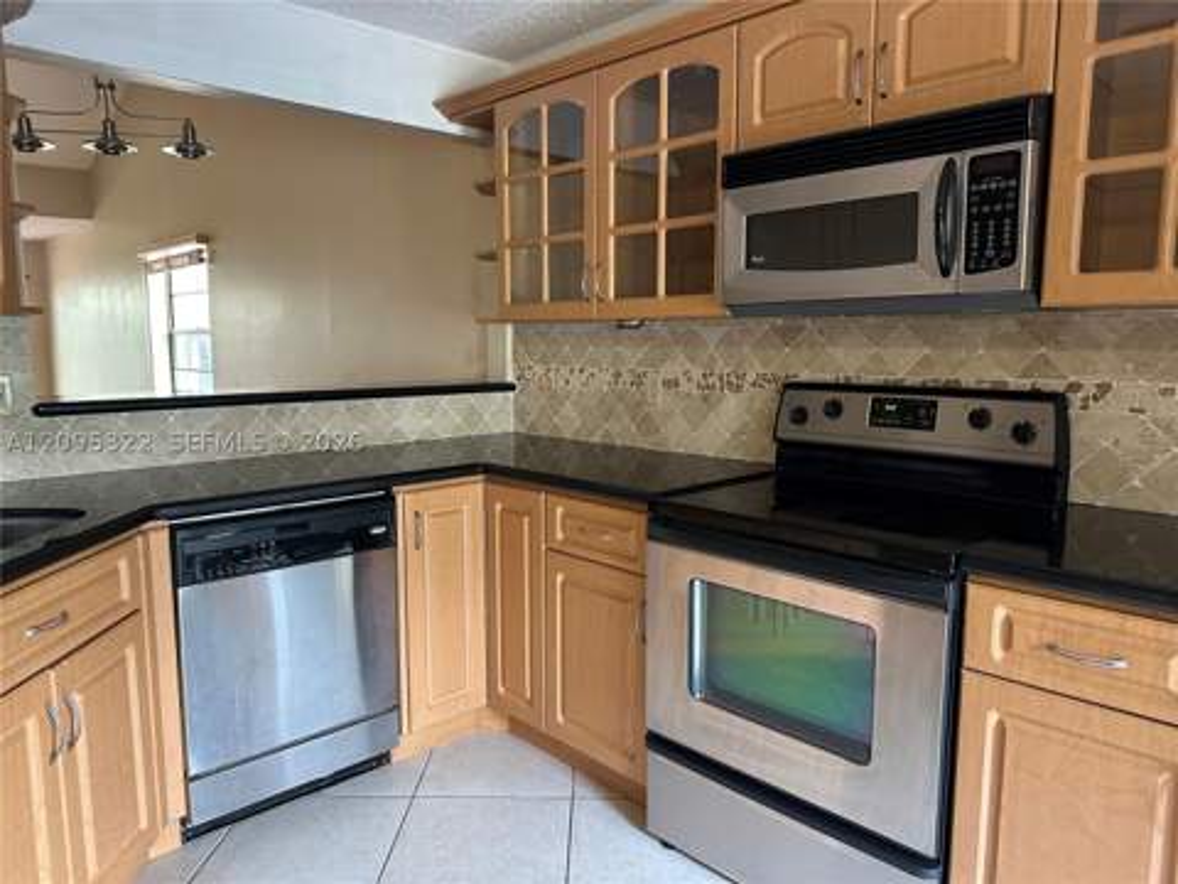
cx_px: 589
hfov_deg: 71.6
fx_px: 817
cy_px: 442
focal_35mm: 24
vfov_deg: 56.8
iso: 640
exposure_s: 1/60
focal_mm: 6.86
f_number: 1.78
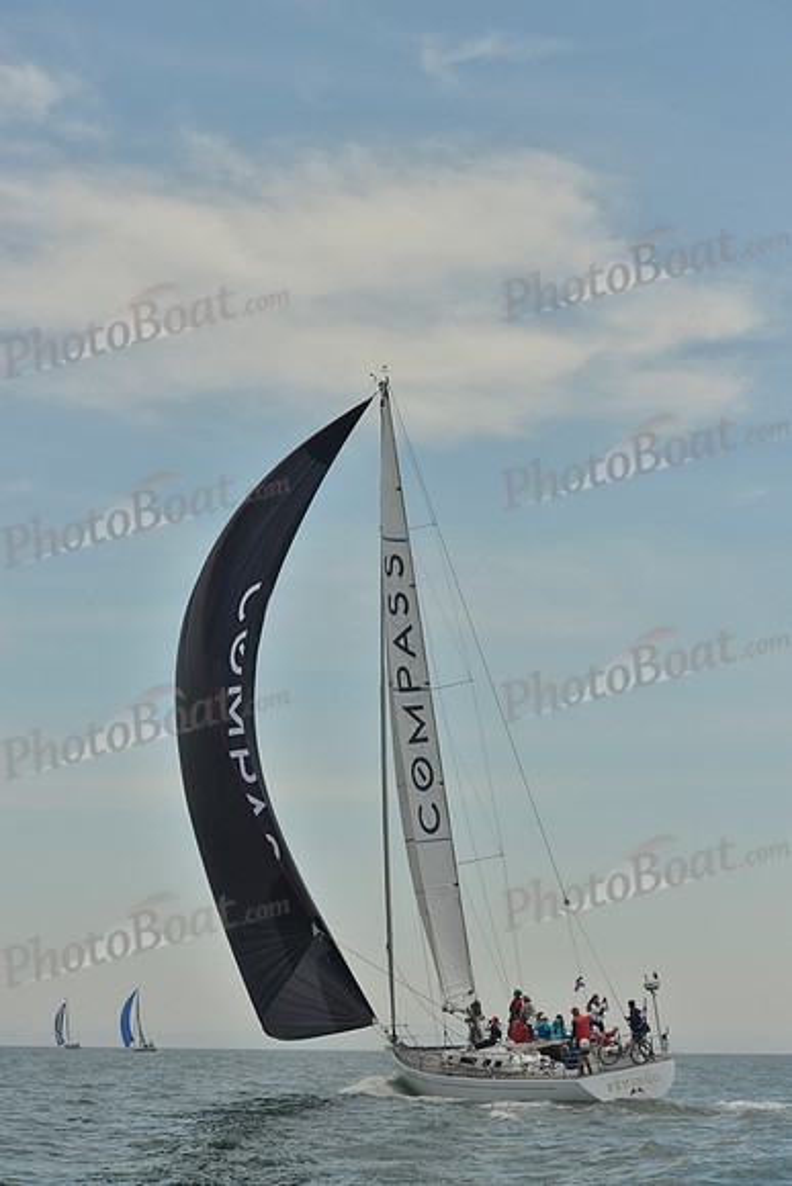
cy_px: 593
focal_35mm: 70
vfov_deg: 28.8
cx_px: 396
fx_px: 2308
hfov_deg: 19.5
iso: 280
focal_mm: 70
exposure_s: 1/1250
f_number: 10
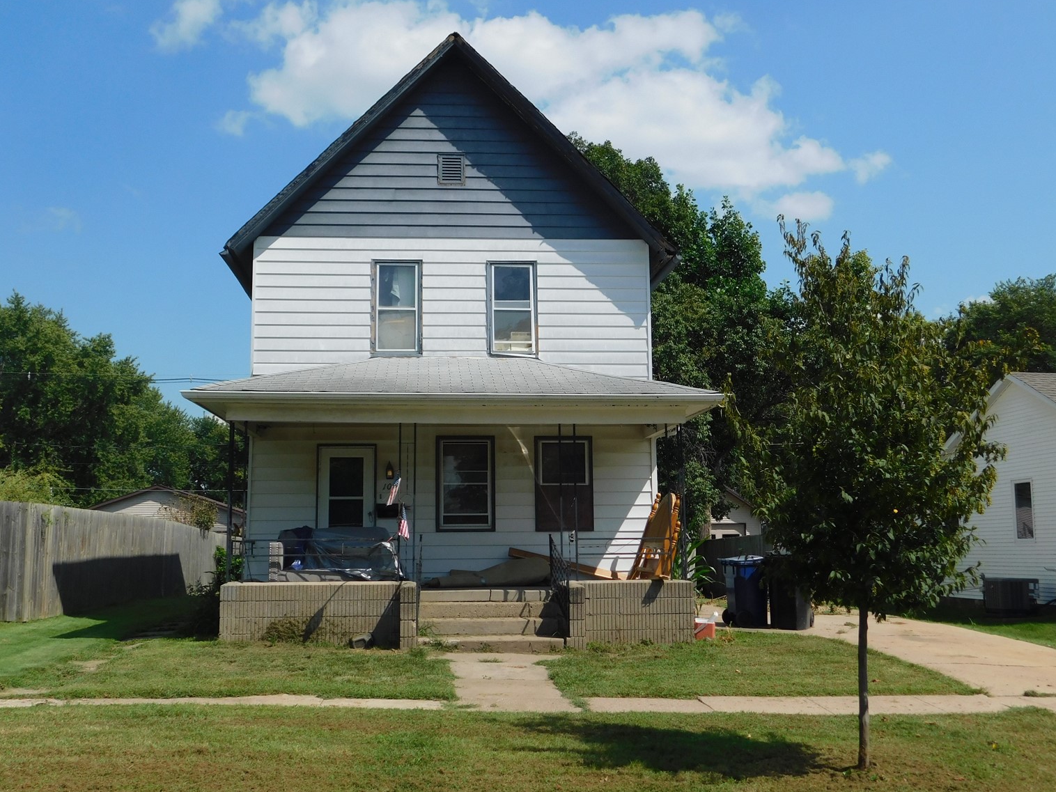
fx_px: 1159
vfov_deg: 37.7
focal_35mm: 38
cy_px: 387
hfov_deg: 49.0
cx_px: 513
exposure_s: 1/500
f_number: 7
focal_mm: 6.3
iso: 125
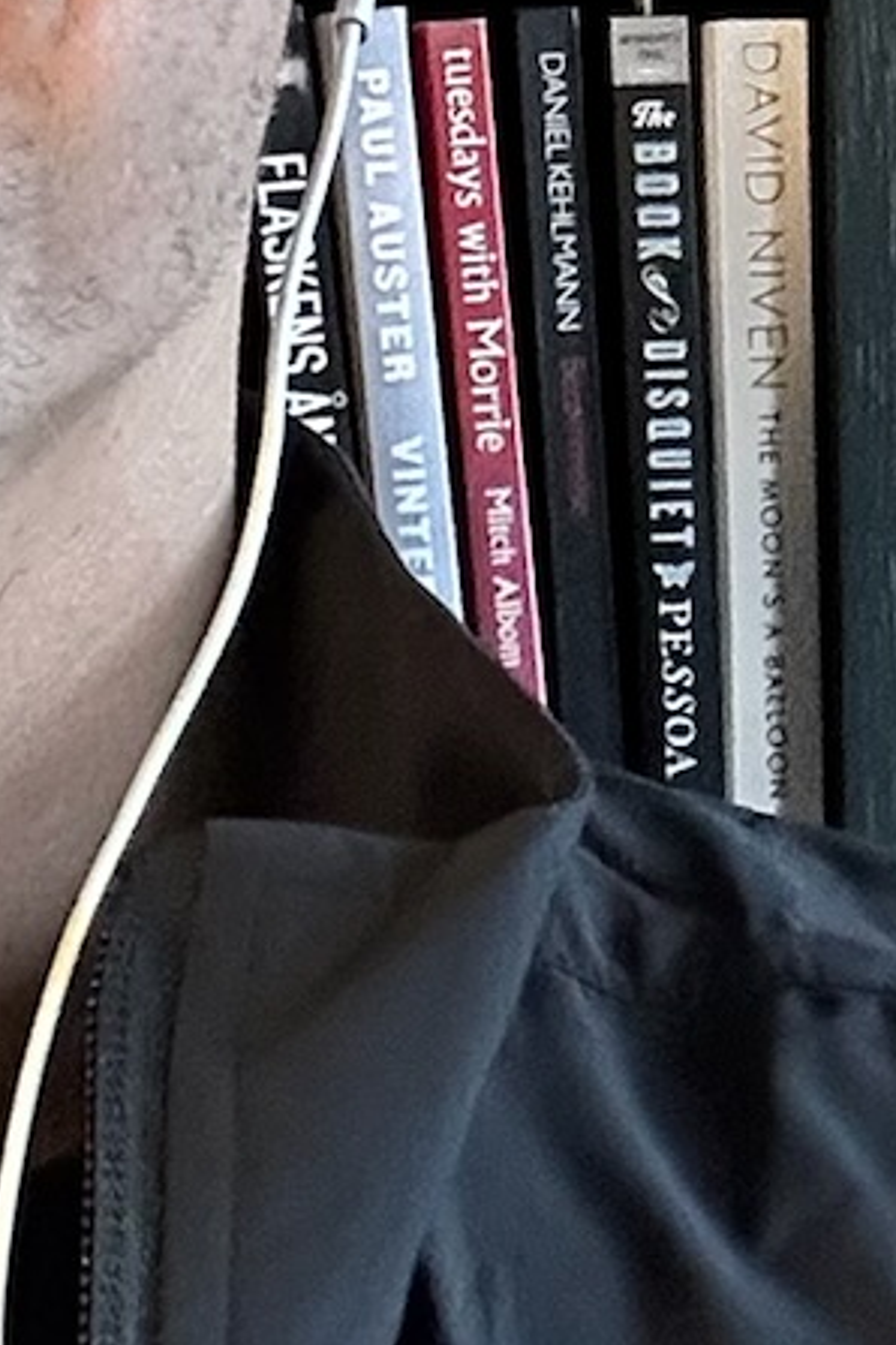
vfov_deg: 14.2
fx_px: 5338
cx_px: -265
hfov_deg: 9.4
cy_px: 196
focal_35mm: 143
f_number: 1.9
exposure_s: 1/60
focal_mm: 2.69
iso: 250
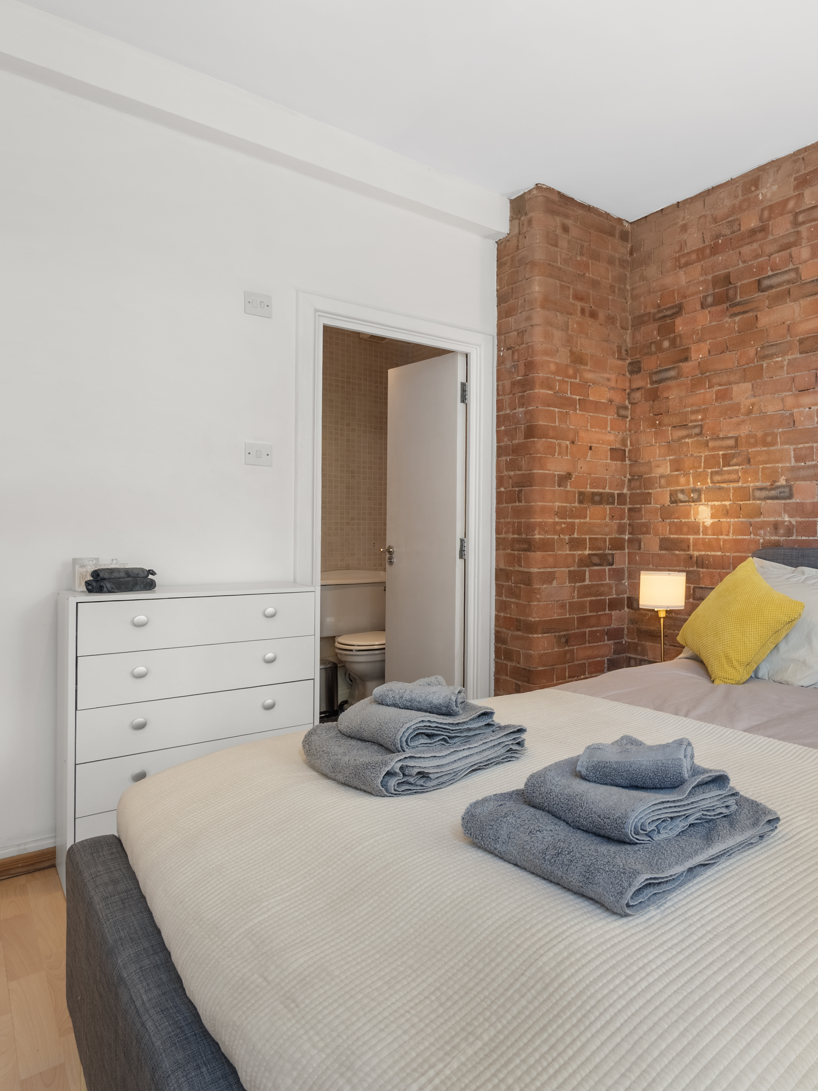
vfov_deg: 79.0
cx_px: 749
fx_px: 662
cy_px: 538
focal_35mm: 21
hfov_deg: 54.5
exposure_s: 1/60
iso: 100
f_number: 11
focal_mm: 14
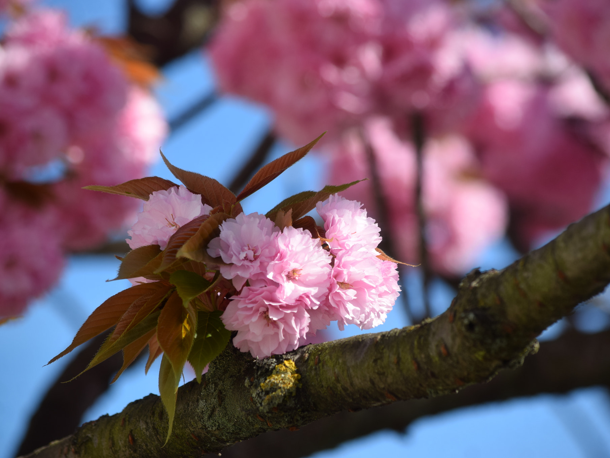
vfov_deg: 5.9
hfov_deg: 7.8
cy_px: 229
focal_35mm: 253
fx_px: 4451
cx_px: 313
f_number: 7.1
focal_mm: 155
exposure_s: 1/800
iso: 200
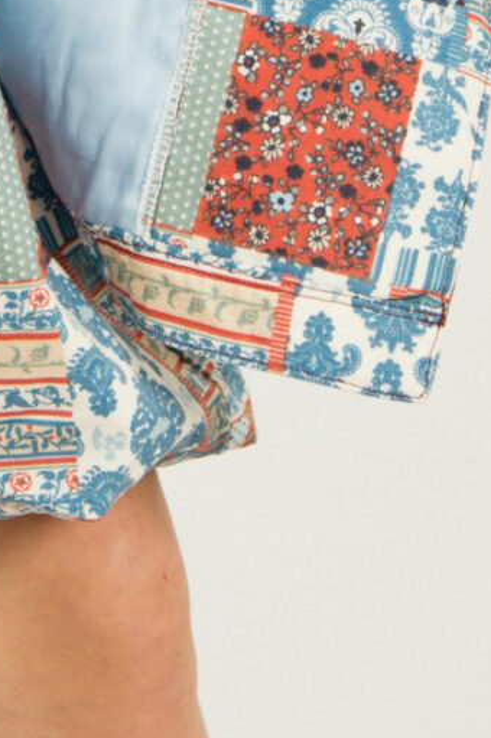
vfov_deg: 5.6
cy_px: -703
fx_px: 7395
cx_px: -313
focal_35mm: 361
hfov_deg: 3.8
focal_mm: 48
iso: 100
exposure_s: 1/200
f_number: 3.2
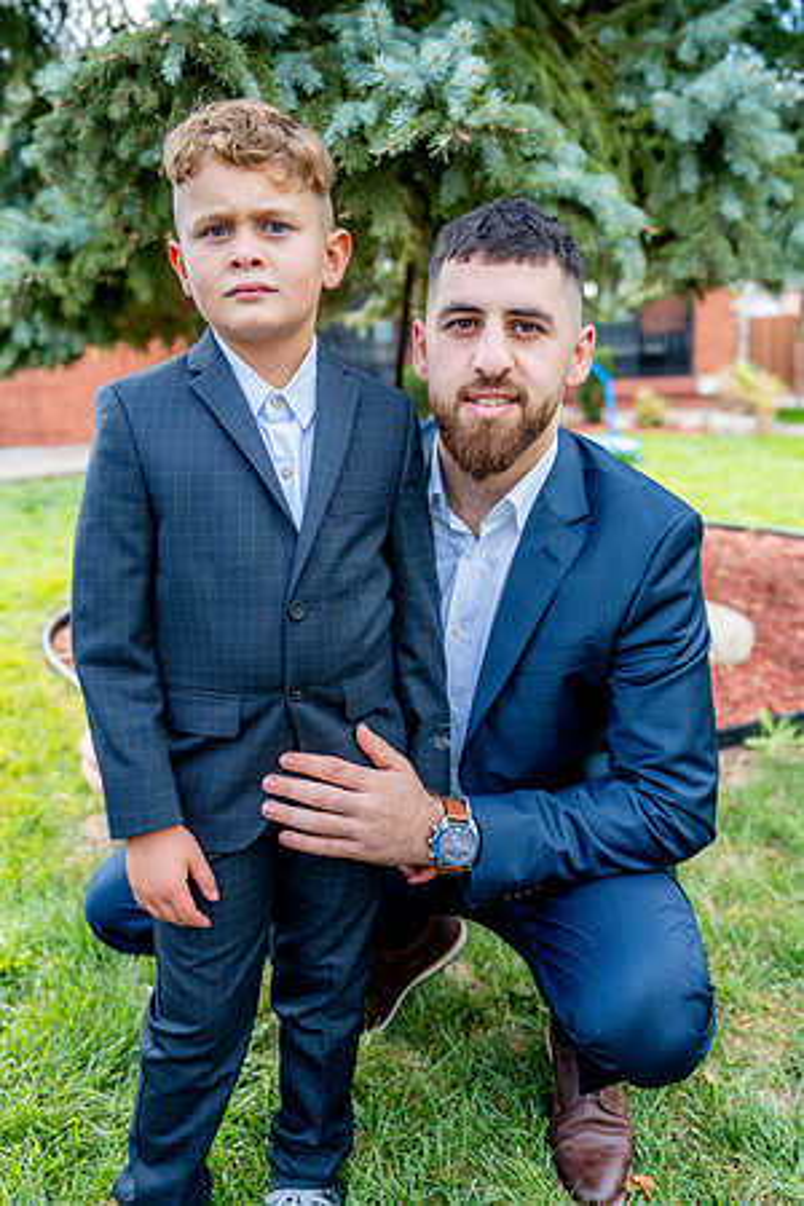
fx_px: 1038
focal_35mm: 31
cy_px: 603
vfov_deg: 60.3
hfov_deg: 42.3
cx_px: 402
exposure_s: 1/800
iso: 320
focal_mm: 31
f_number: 2.8
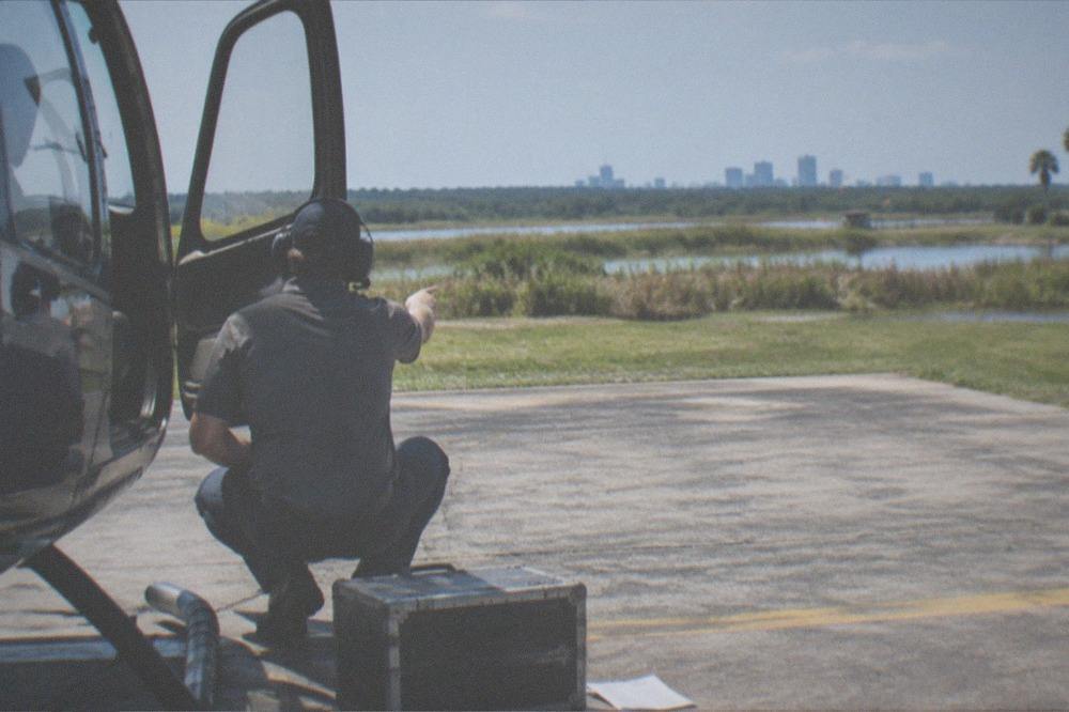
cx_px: 534
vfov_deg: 28.6
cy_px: 356
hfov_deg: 41.9
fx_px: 1395
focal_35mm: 47
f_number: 4
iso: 500
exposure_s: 1/2000
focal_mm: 47
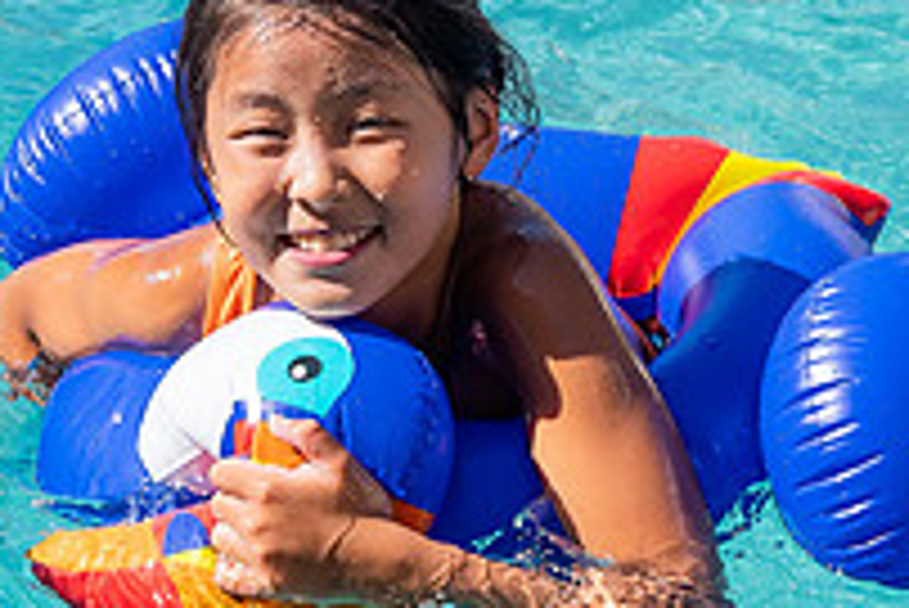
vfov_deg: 4.8
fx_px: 7277
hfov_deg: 7.1
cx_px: 254
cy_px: 121
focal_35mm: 288
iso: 250
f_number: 6.3
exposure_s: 1/800
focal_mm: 70
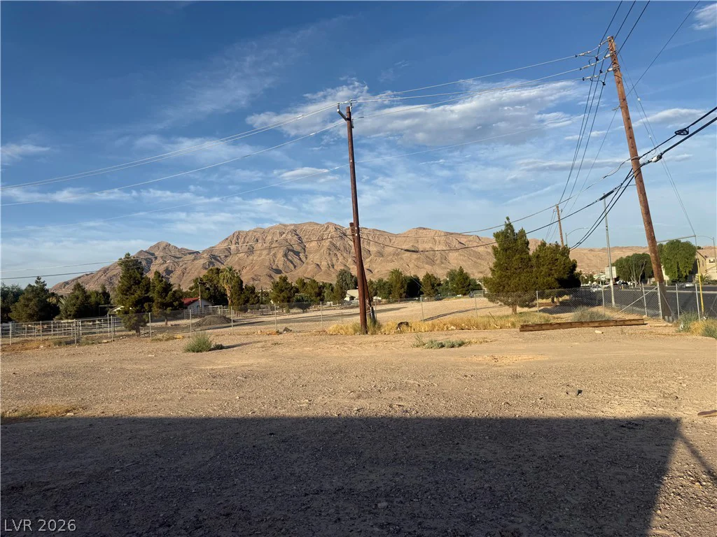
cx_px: 358
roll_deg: +4.1
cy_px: 268
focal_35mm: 24
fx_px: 497
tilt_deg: +1.9
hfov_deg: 71.6
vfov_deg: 56.8
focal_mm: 6.76
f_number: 1.78
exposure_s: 1/4673
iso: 80
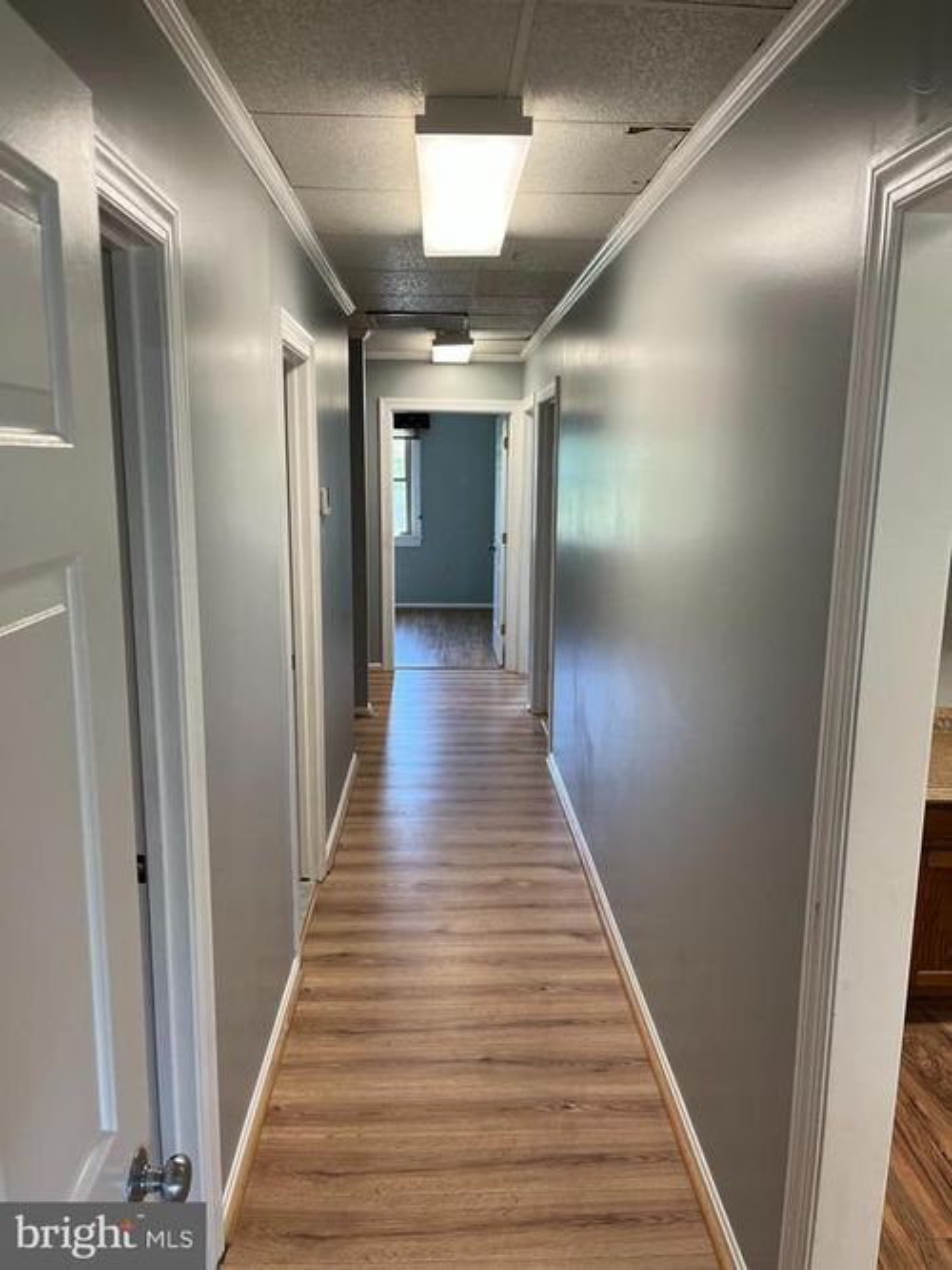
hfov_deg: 53.0
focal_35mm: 26
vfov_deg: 67.3
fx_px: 954
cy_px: 635
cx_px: 476
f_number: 1.6
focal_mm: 5.1
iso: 80
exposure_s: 1/60
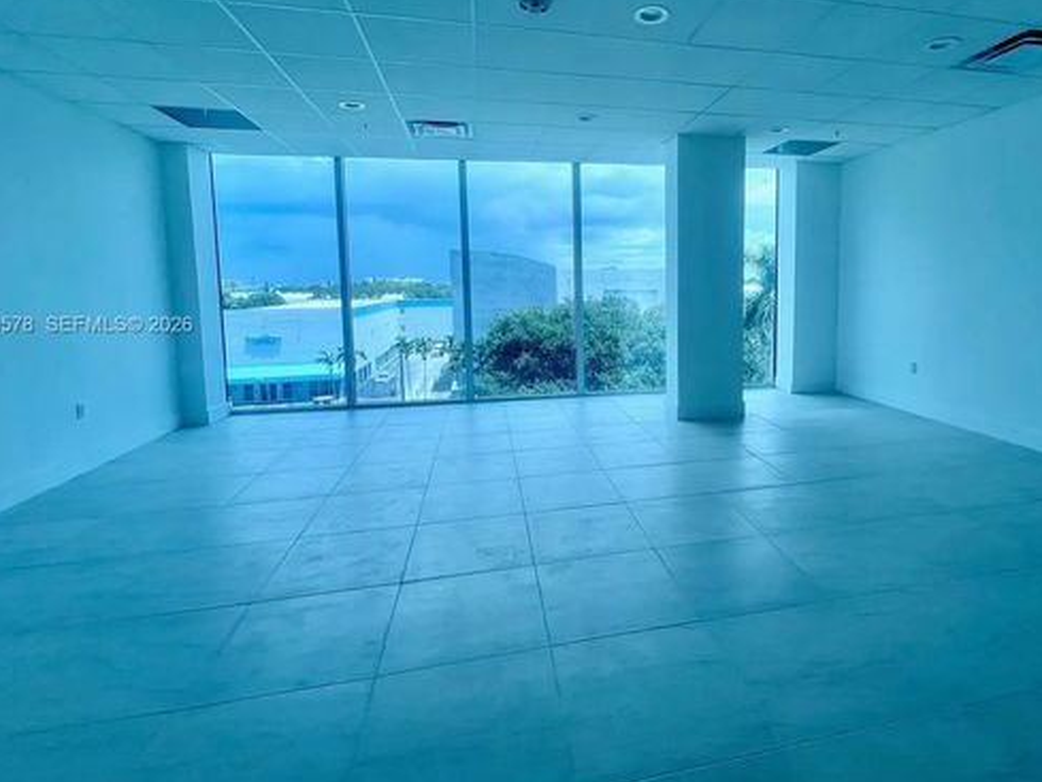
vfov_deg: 74.2
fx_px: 512
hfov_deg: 90.2
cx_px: 609
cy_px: 326
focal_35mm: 17
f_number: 1.8
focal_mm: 1.57
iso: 32
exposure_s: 1/396
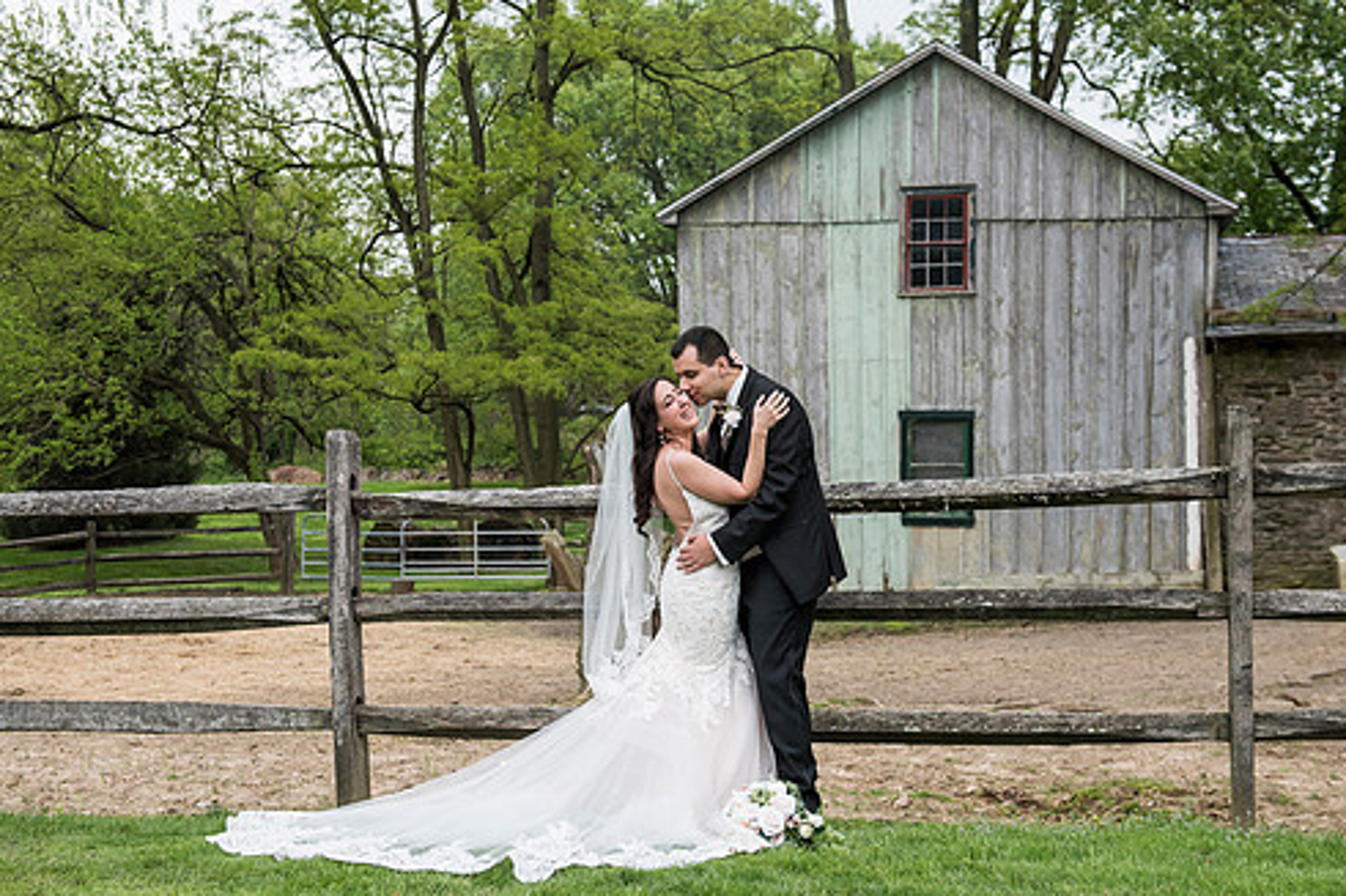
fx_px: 1943
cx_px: 694
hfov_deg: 38.2
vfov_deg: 26.0
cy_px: 418
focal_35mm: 52
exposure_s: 1/2500
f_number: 4
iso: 640
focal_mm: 44
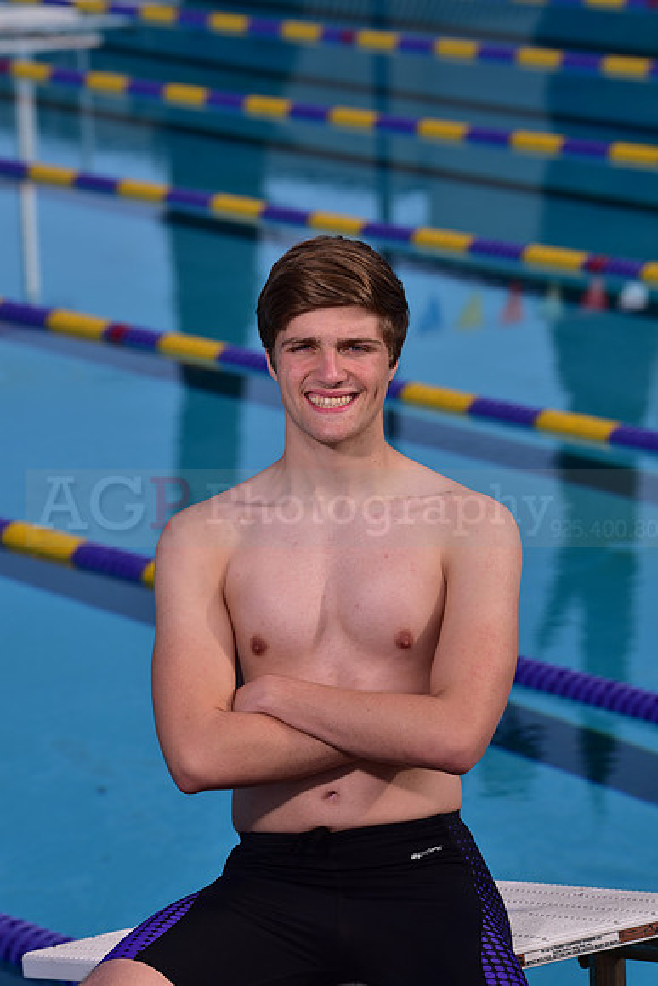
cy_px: 493
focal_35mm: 175
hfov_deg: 7.9
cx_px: 329
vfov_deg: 11.7
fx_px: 4795
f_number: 8
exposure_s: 1/250
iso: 80
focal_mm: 175
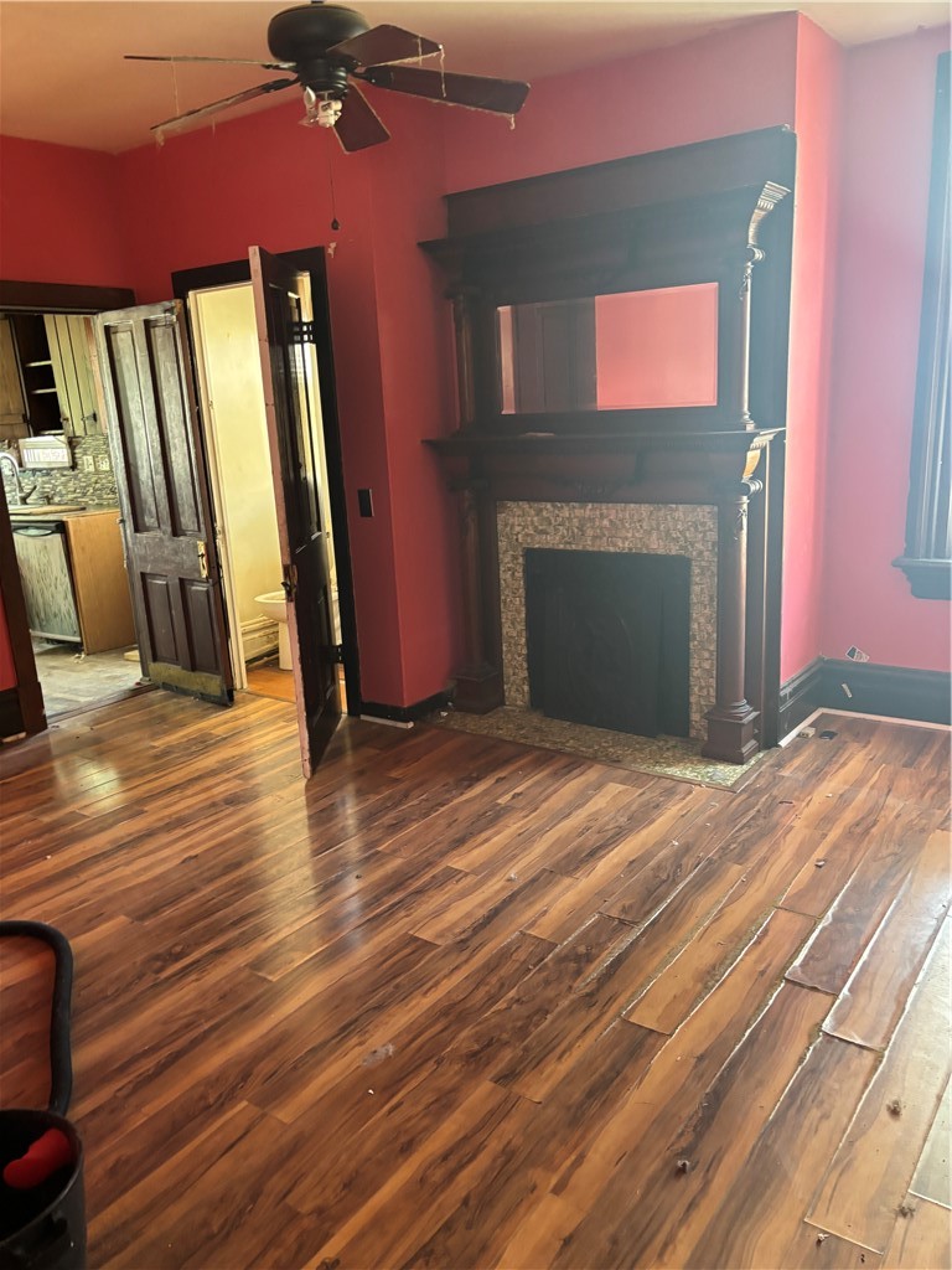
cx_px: 476
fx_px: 953
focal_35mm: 26
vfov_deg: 67.3
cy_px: 635
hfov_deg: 53.1
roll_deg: +2.0
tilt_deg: -13.5
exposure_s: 1/60
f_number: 1.6
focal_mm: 5.96
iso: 400
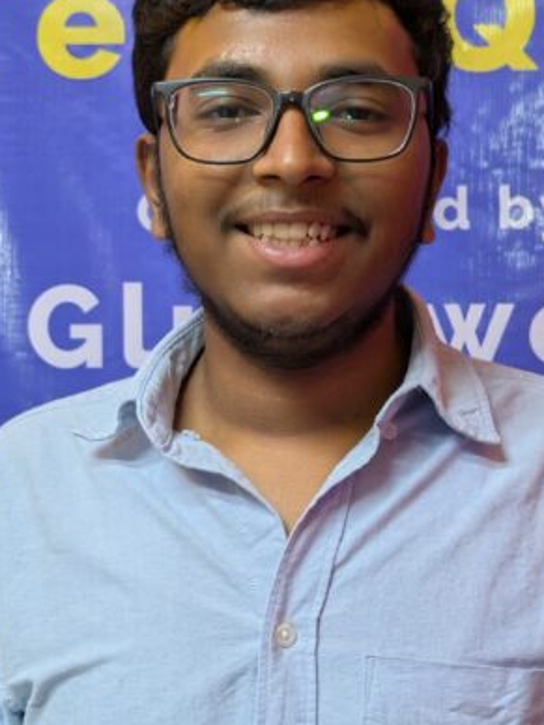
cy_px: 368
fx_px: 1383
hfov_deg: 22.2
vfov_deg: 29.4
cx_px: 341
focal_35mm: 66
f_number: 1.89
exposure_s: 1/33.3
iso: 296
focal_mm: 5.43
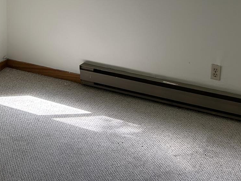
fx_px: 494
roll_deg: +0.6
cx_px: 27
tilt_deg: -9.3
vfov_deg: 19.8
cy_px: -21
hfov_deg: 26.5
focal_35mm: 71
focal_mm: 5.7
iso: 40
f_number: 1.5
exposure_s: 1/286
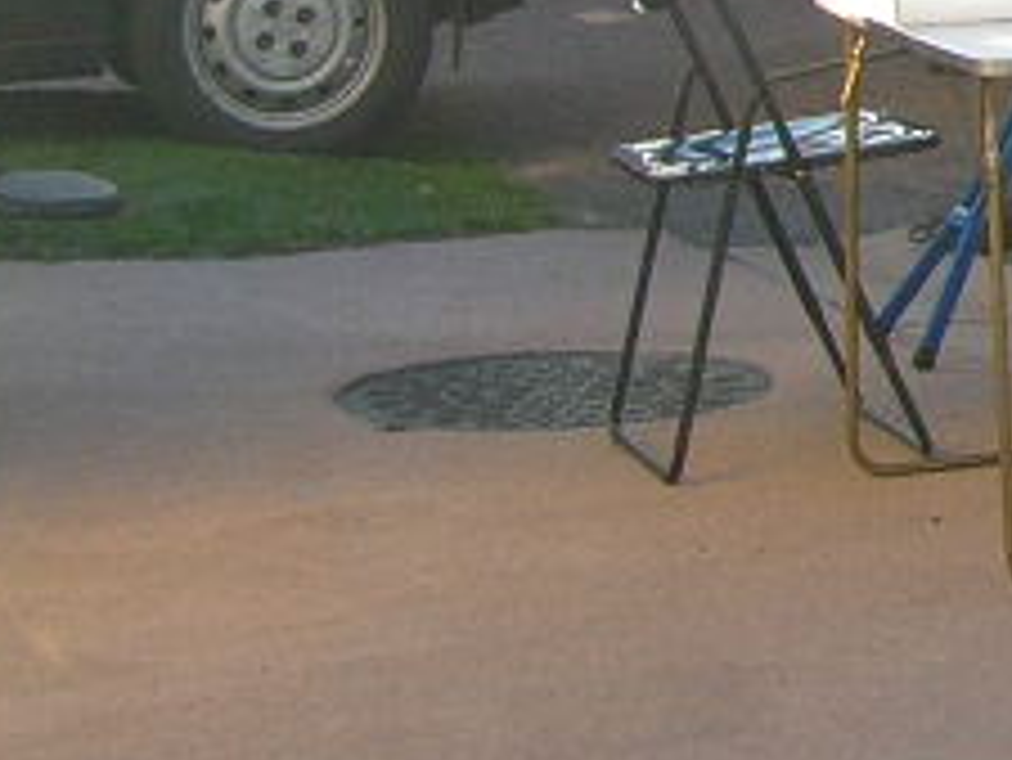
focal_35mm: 159
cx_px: 2168
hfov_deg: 11.0
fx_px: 4651
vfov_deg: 9.1
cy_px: -310
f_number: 2.8
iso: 50
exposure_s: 1/198
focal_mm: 5.8
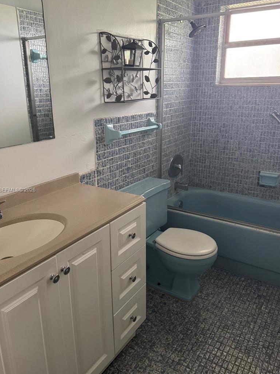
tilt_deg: -18.9
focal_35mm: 28
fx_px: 302
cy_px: 190
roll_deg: +0.9
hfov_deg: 49.7
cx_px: 132
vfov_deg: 63.5
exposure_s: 1/60
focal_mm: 6.76
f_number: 1.78
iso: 640
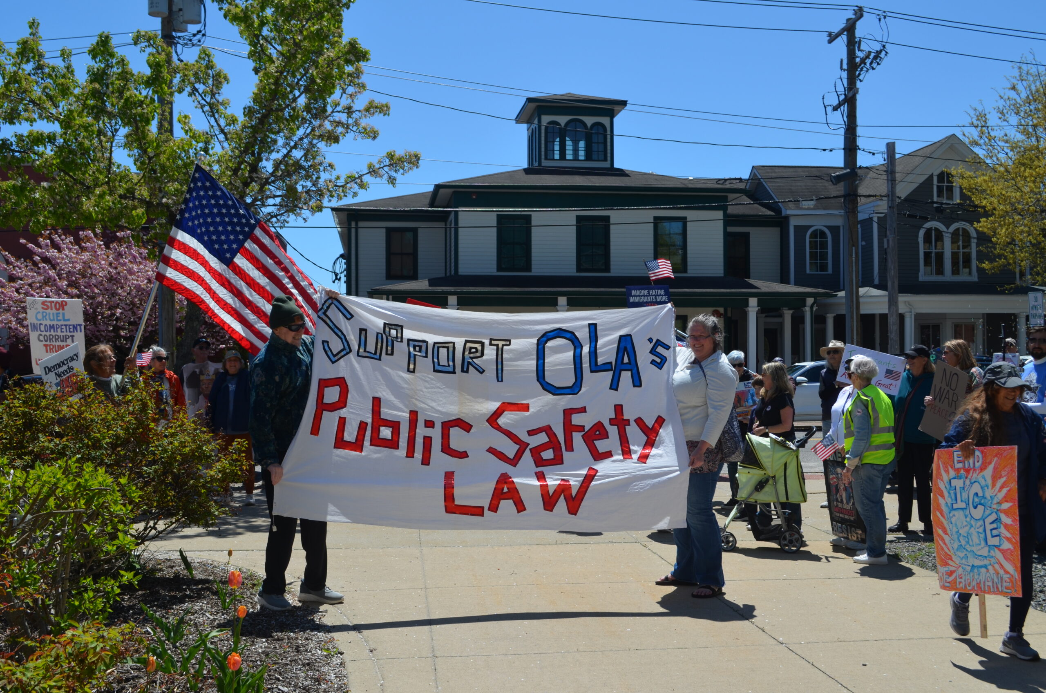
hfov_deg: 49.6
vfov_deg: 34.1
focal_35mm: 39
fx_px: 1131
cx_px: 523
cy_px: 346
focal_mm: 26
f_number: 8
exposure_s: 1/250
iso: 100
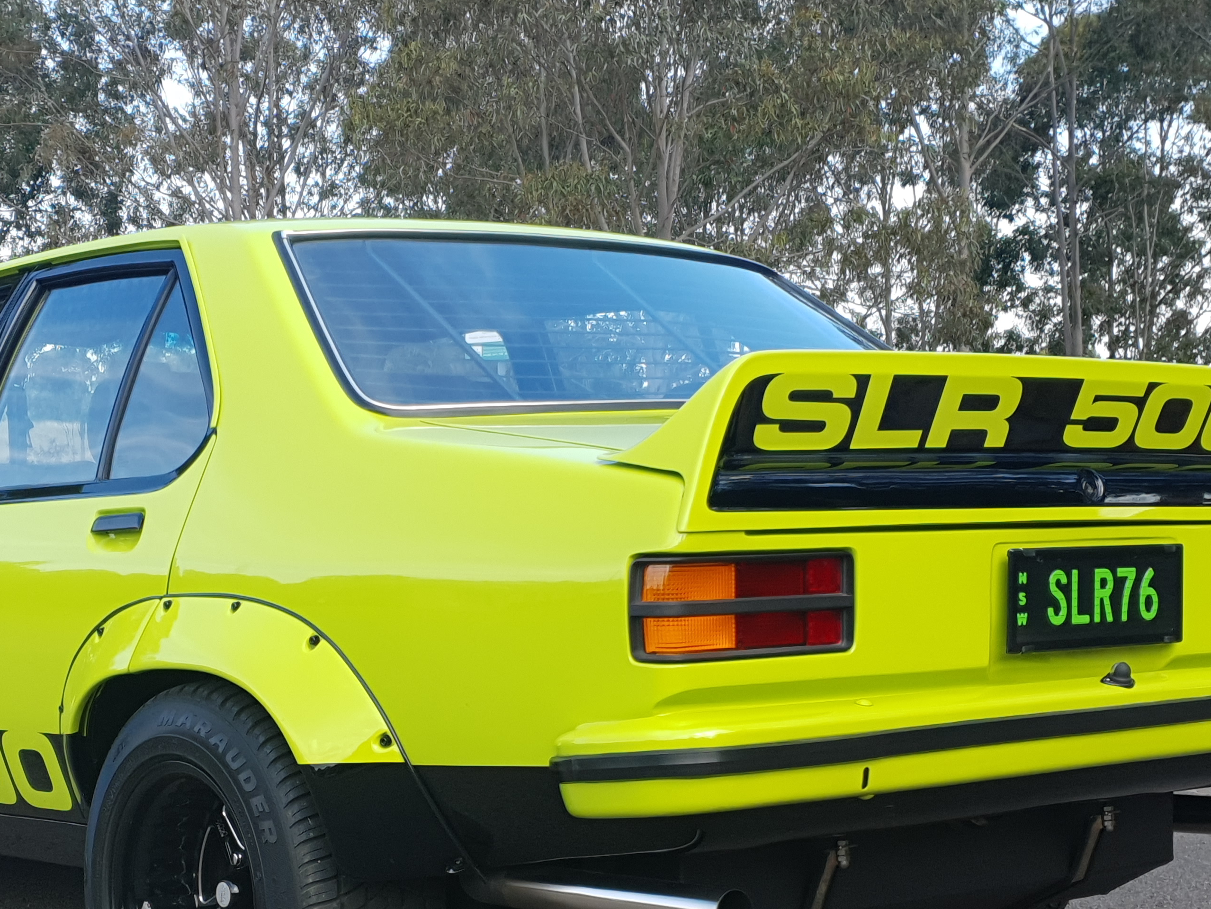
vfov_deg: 34.4
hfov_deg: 45.5
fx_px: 1434
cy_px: 679
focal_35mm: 41
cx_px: 475
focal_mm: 4.3
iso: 50
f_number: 1.5
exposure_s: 1/707
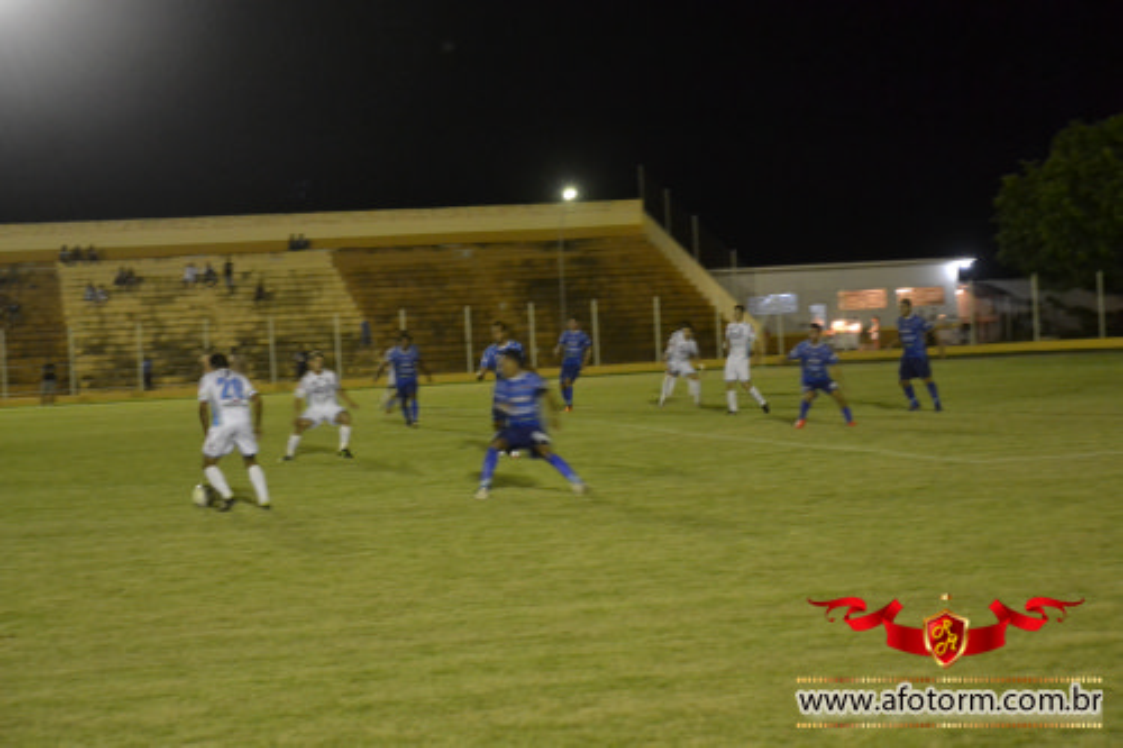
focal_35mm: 72
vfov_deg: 18.9
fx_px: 2245
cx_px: 562
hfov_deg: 28.1
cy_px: 374
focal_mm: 48
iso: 3200
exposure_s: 1/40
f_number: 4.8
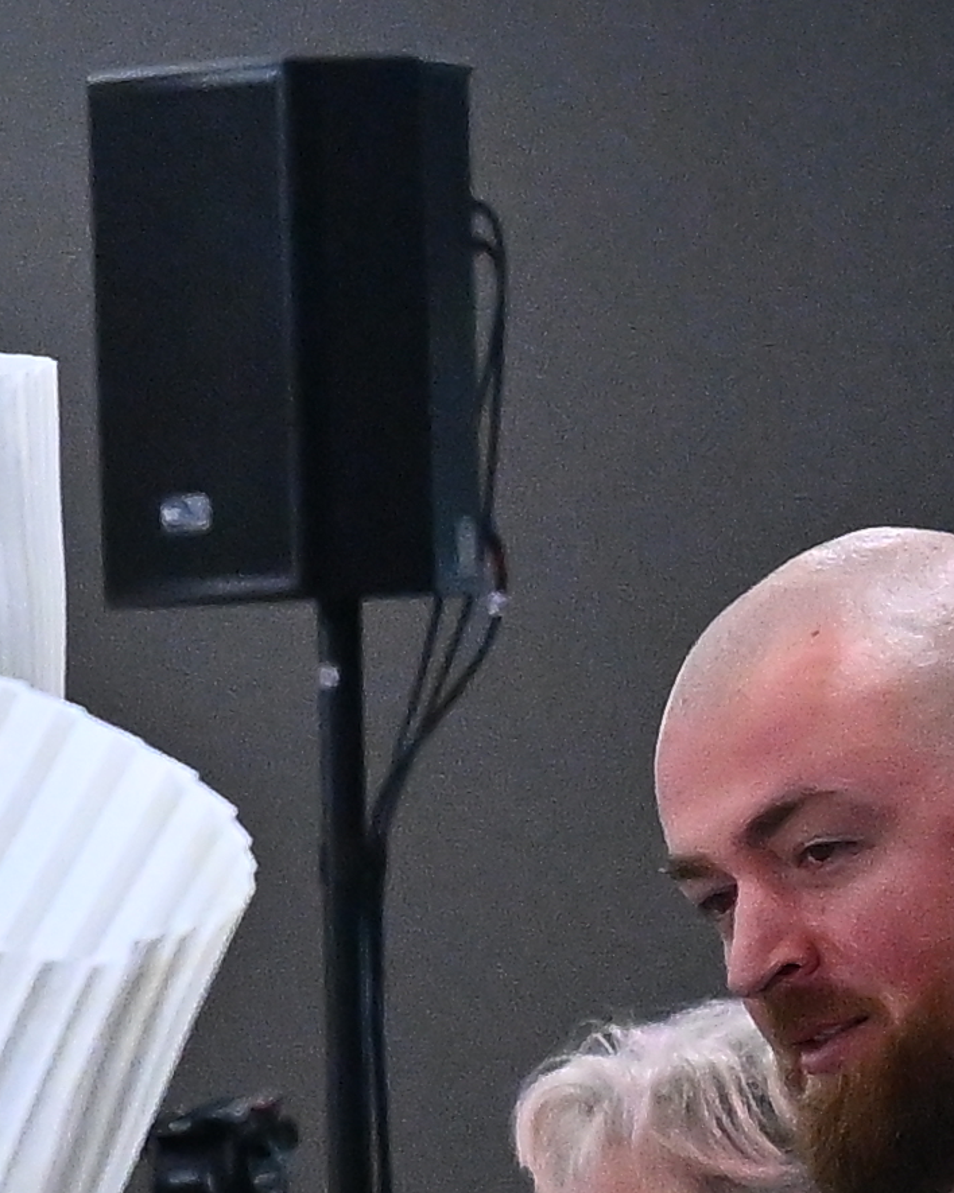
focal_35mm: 455
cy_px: 1998
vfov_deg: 4.2
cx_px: -2405
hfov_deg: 3.3
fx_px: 16070
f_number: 4.5
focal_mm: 52
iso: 2000
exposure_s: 1/400
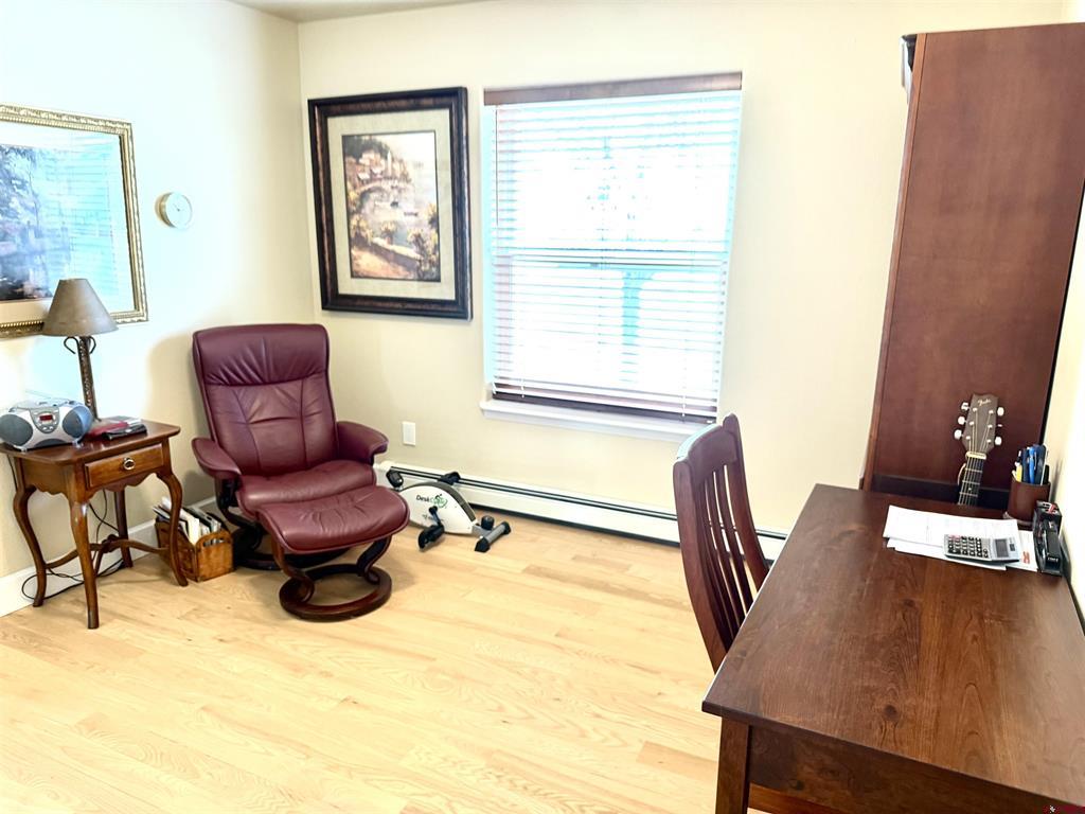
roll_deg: -0.8
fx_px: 752
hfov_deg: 71.6
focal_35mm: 24
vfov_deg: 56.8
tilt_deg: -13.9
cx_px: 542
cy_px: 407
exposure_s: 1/60
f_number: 1.78
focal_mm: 6.76
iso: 400
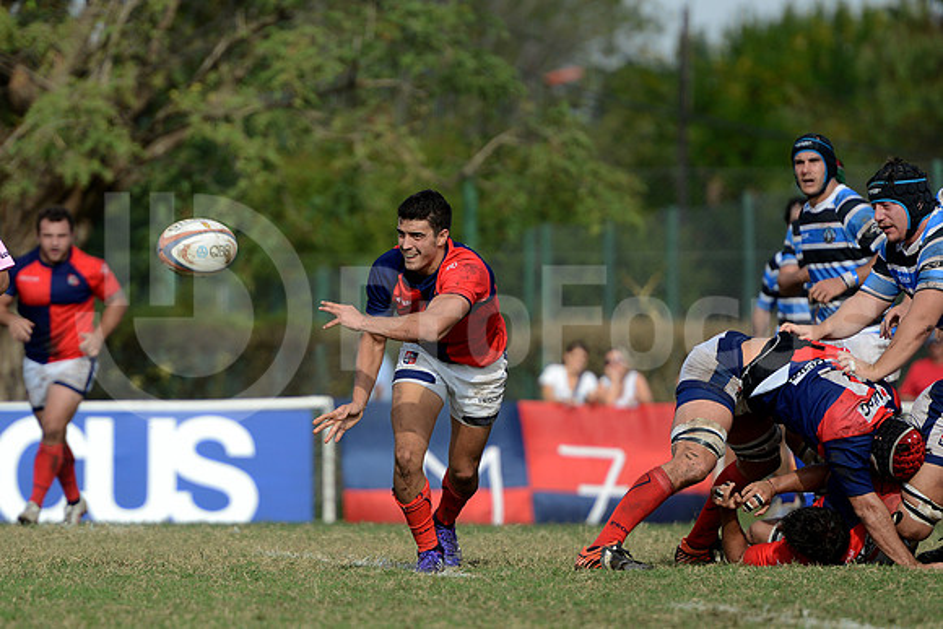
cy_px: 314
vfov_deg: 5.1
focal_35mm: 270
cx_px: 472
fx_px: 7074
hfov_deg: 7.6
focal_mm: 270
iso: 400
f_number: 4
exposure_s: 1/1600
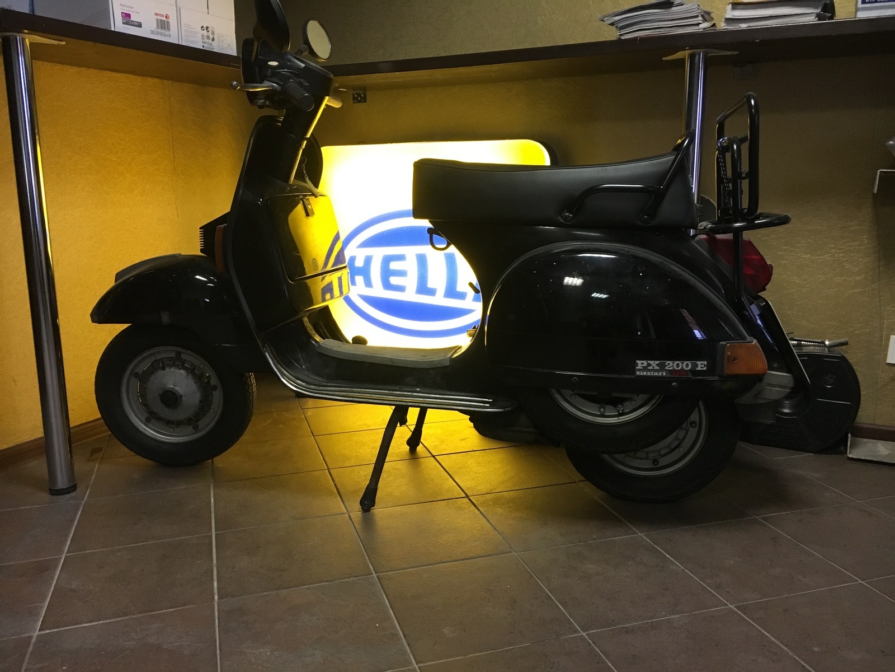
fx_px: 750
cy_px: 336
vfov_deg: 48.2
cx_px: 448
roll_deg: +0.2
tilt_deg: -11.8
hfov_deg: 61.7
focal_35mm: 29
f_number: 2.2
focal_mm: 4.15
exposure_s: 1/25
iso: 200
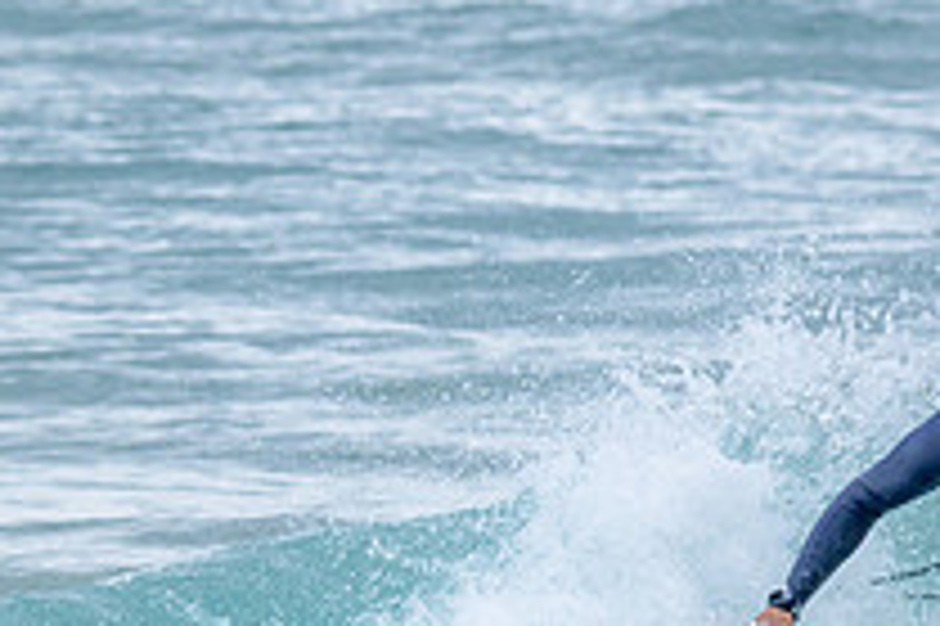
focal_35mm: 1081
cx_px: 1147
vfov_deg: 1.3
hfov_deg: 1.9
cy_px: 817
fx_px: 28203
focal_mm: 380
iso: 1400
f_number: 10
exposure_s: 1/2000
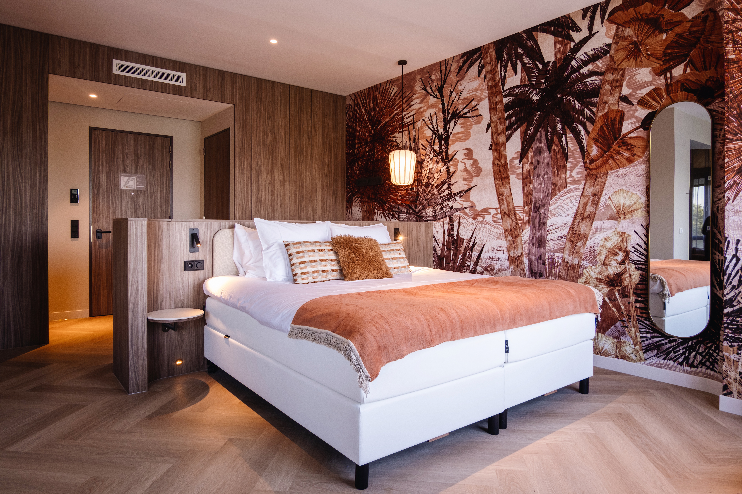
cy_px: 247
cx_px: 371
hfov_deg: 76.1
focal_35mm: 23
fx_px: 474
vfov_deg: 55.1
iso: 320
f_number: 10
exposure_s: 1/4
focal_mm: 15
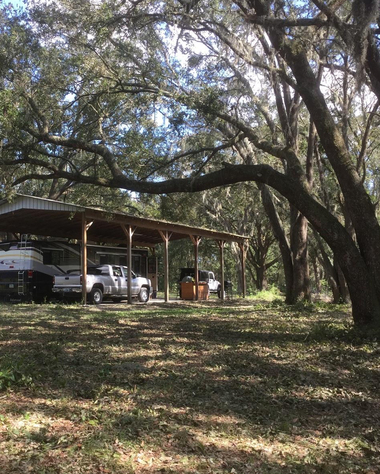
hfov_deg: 36.1
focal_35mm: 41
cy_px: 238
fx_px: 576
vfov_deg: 44.8
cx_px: 121
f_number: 2.4
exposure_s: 1/177
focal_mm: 3.3
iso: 25
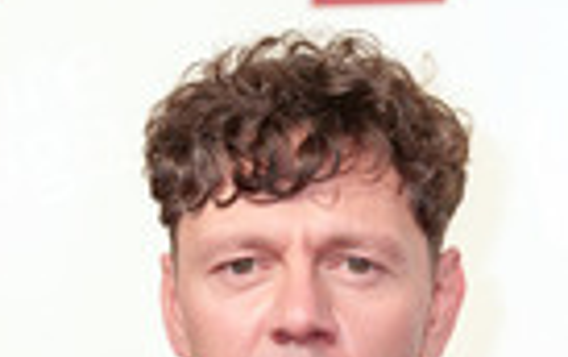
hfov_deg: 7.4
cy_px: 772
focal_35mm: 282
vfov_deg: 4.6
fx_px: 4371
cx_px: 361
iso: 320
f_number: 3.2
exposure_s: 1/200
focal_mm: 95
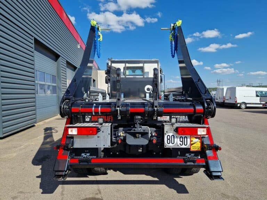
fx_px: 177
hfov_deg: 73.9
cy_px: 100
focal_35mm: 23
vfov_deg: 58.9
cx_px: 134
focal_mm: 5.4
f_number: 1.8
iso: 50
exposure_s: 1/1472
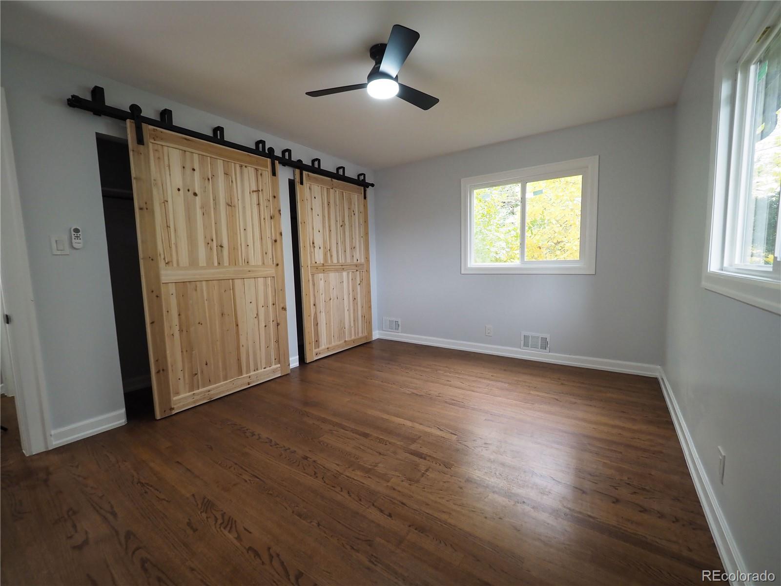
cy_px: 293
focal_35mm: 14
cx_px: 390
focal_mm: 7
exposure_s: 1/125
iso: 800
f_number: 3.2
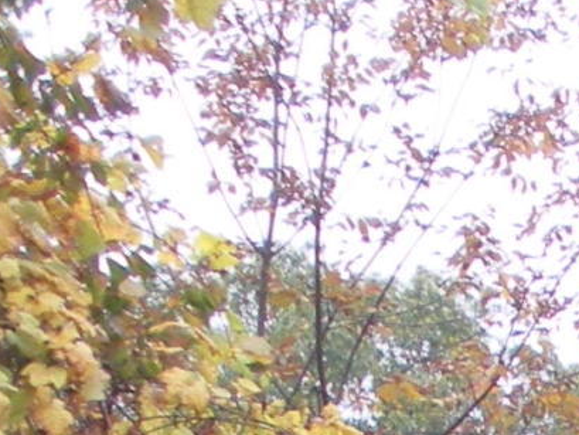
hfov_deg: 6.9
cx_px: 1567
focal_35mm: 264
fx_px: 4417
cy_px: 1387
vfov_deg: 5.3
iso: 64
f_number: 3.5
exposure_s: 1/74.1
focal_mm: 6.3
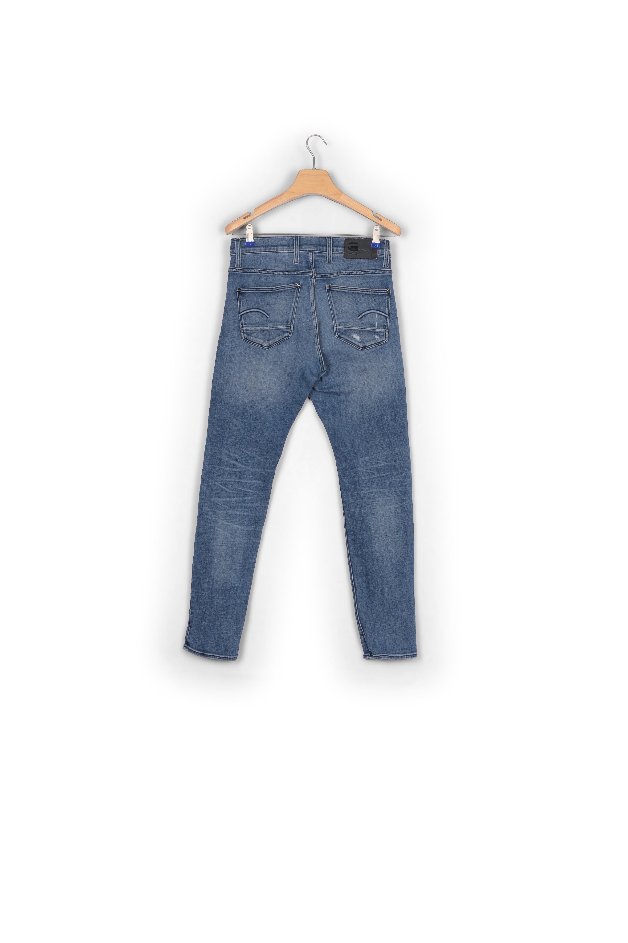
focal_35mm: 38
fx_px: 994
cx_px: 314
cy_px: 472
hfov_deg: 35.0
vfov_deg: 50.7
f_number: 13
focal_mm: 38
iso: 100
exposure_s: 1/125
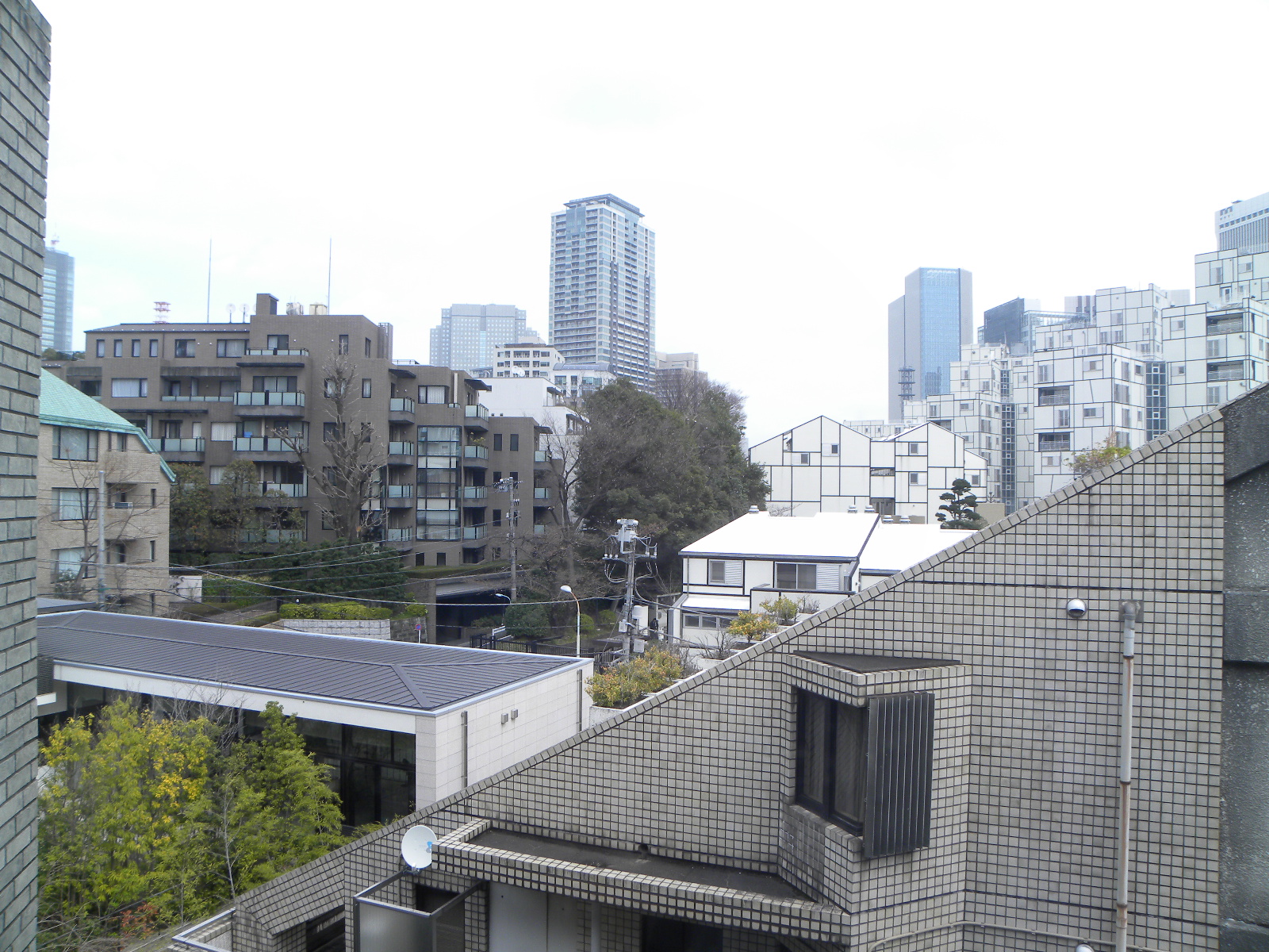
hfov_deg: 67.3
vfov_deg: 53.1
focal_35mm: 26
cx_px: 634
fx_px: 953
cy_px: 476
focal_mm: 4.6
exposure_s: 1/193
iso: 64
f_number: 5
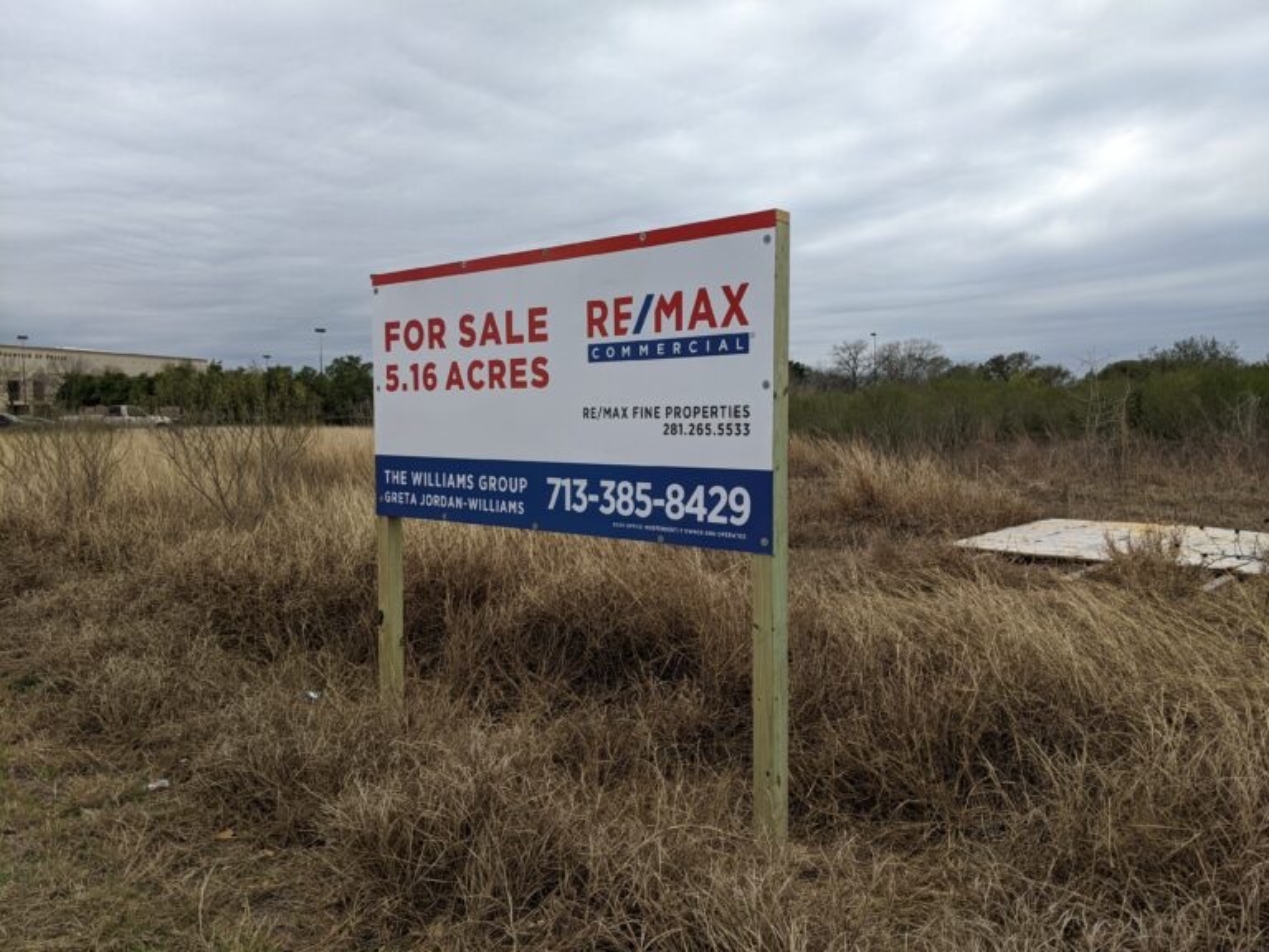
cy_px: 476
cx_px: 634
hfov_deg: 65.3
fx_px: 990
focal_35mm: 27
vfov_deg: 51.4
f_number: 1.8
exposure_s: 1/2933
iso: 68
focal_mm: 4.44
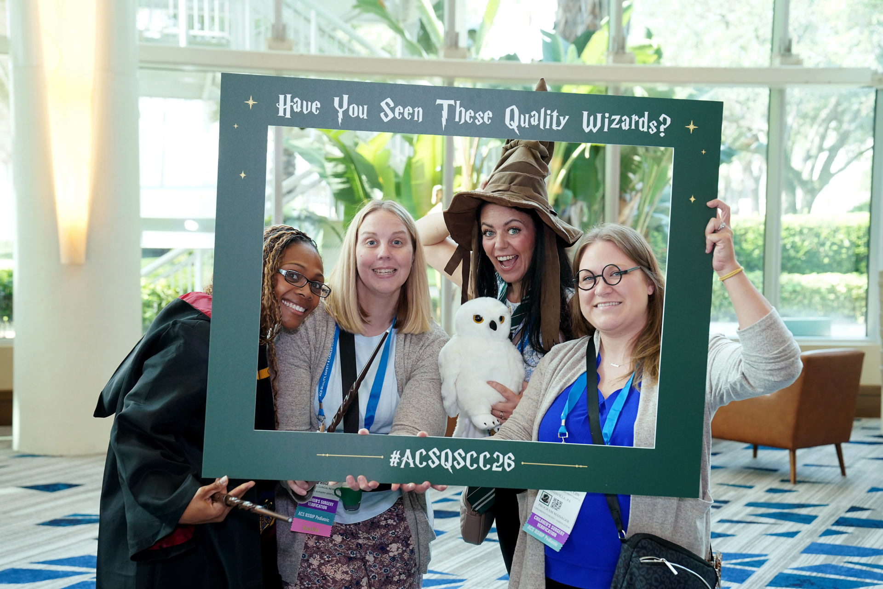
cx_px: 442
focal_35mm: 48
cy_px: 294
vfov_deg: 28.1
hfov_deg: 41.1
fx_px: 1177
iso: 1600
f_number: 4
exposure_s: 1/250
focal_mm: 48
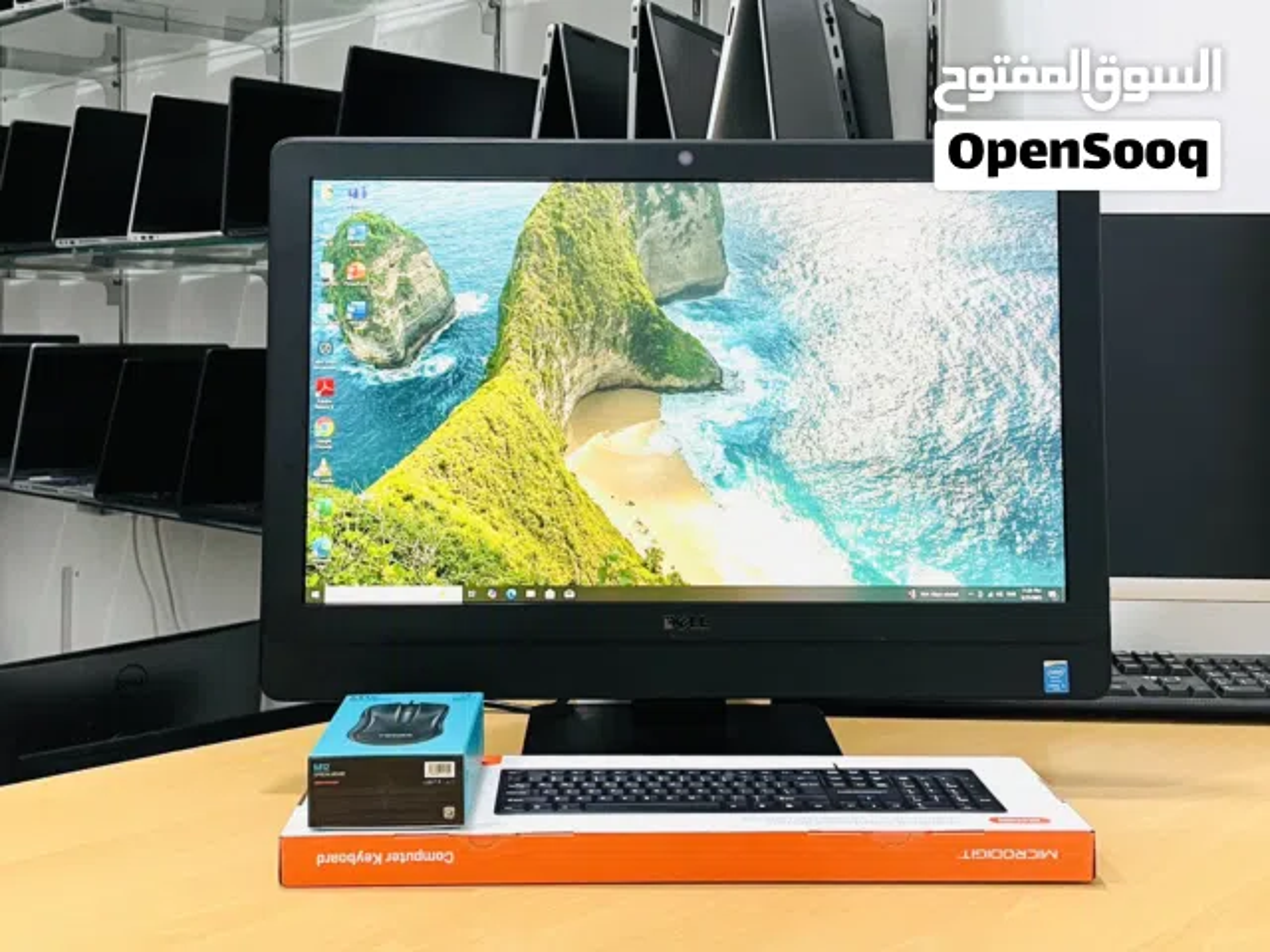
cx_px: 635
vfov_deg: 53.1
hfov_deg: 67.3
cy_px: 476
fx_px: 954
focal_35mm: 26
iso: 125
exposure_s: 1/91
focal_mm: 4.2
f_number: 1.6
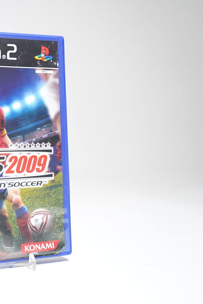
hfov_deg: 23.4
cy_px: 151
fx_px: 465
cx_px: -8
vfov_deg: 36.2
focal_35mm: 55
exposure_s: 1/15
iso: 640
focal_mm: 36
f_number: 5
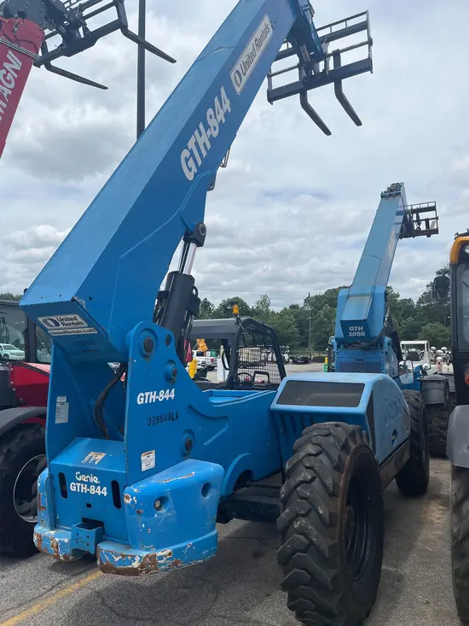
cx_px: 234
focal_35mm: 26
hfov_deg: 53.1
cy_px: 313
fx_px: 470
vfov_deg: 67.3
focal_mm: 5.1
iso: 50
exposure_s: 1/5848
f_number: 1.6
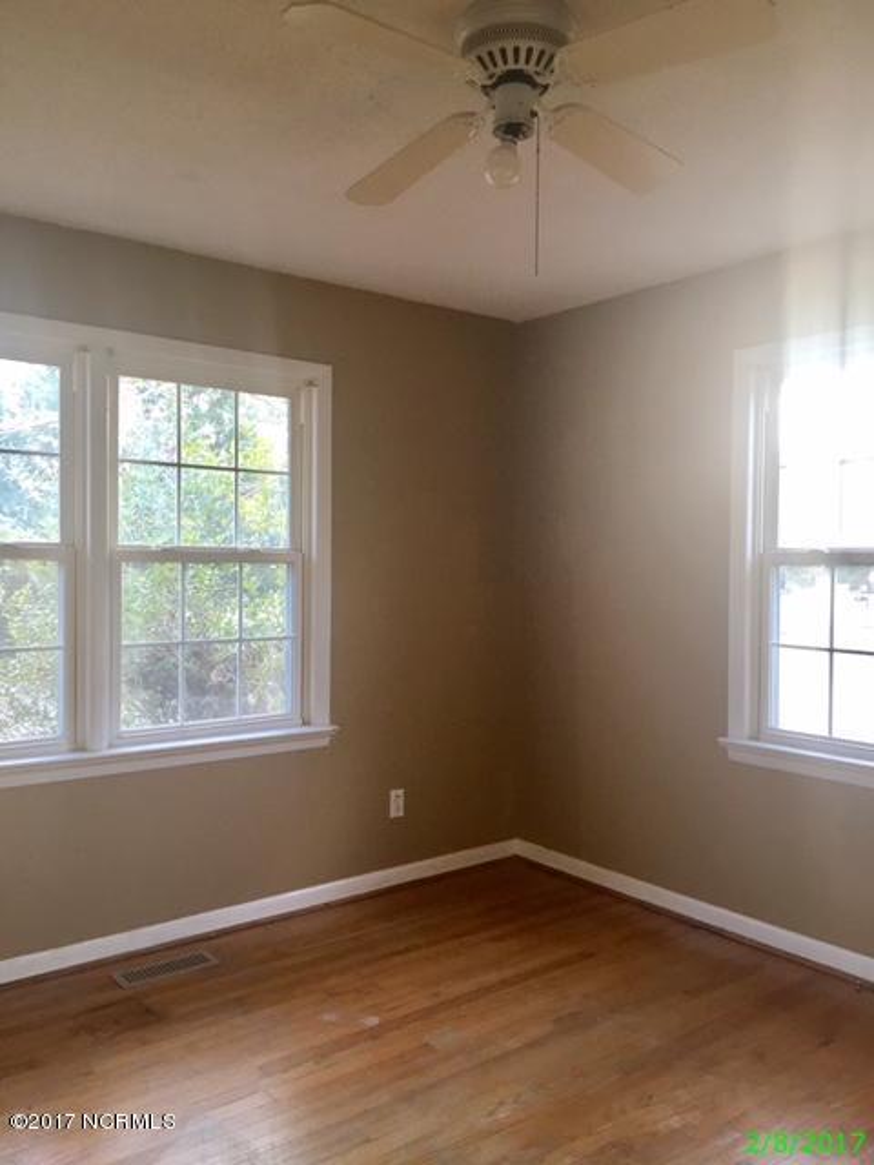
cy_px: 582
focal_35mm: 29
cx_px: 437
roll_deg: -1.4
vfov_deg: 61.7
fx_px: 976
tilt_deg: -0.4
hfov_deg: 48.2
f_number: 2.2
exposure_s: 1/30
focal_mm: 4.15
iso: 100
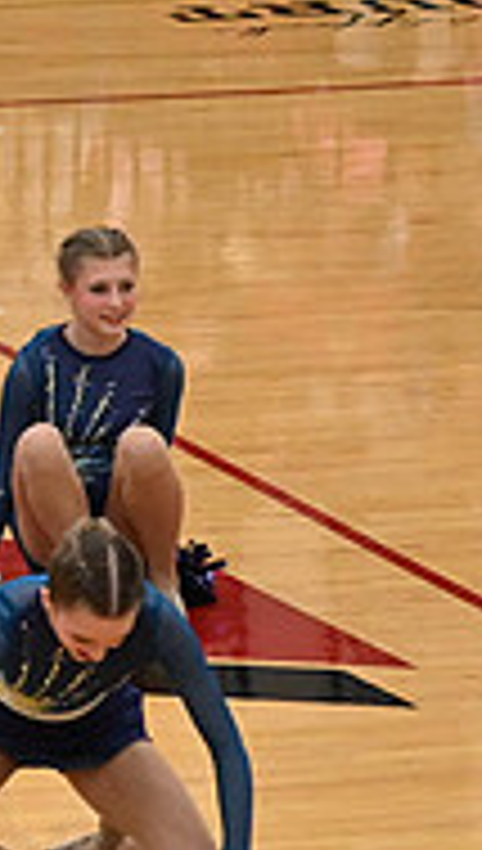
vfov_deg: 6.4
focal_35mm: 337
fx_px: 7620
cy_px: 429
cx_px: -649
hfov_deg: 3.6
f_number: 4
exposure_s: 1/400
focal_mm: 70
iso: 6400
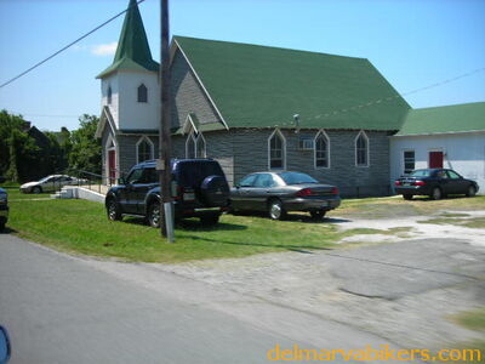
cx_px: 242
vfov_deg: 37.7
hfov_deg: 49.0
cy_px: 182
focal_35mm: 38
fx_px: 532
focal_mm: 6.3
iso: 50
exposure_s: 1/128
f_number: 6.4
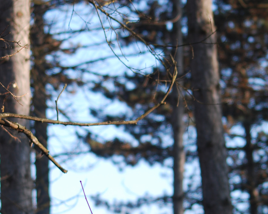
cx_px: 90
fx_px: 1792
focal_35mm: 226
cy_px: 201
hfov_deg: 8.5
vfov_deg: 6.8
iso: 100
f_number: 4
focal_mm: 70
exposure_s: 1/200
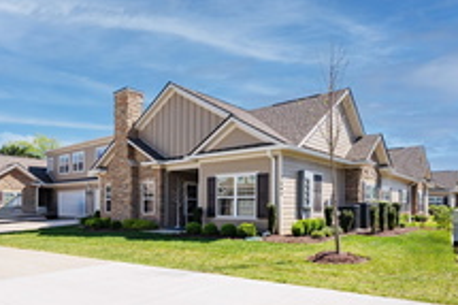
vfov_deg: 48.4
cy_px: 211
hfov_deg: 69.3
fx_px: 331
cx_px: 209
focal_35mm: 26
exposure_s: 1/320
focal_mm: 14
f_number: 9
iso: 100
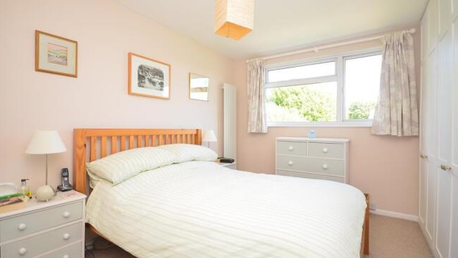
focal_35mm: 18
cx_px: 231
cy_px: 125
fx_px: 213
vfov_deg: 62.4
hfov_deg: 94.2
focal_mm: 11
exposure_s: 1/30
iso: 200
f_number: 5
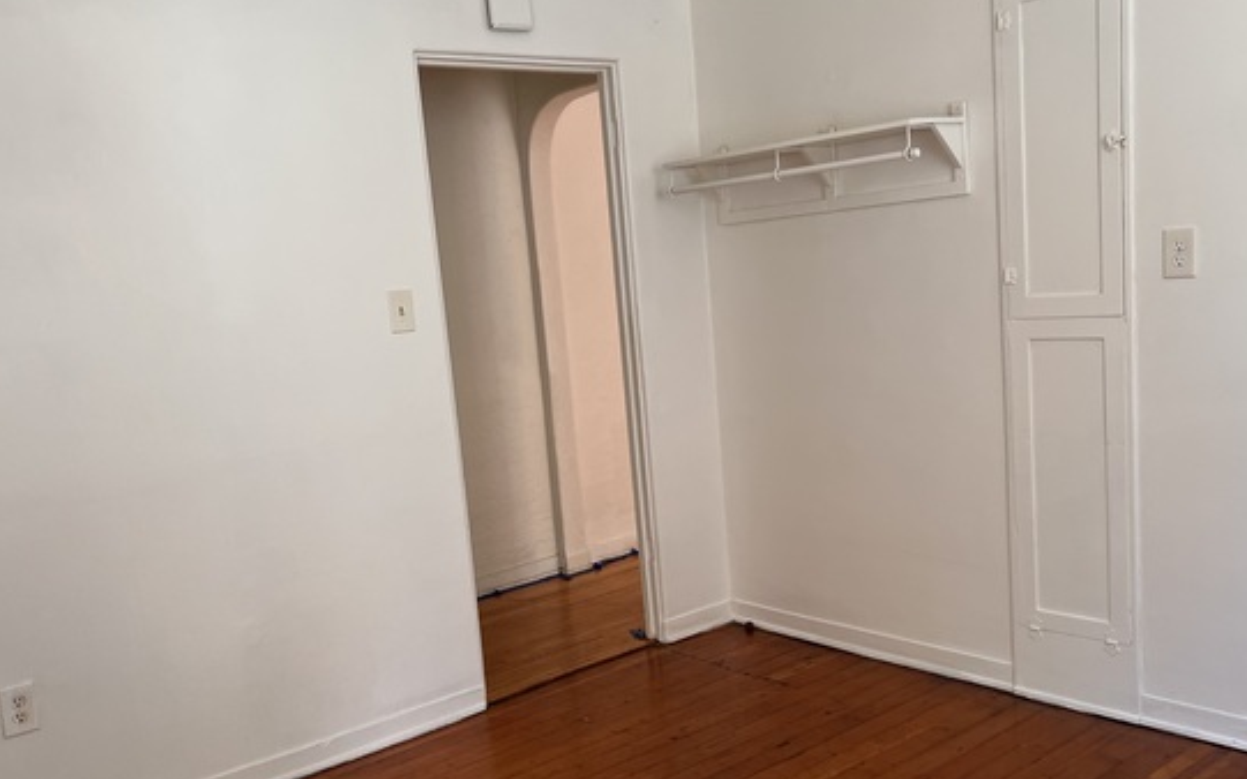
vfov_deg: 37.2
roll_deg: +5.4
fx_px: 1155
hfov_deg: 56.7
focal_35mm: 34
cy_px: 449
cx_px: 582
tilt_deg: -9.0
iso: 125
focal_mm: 5.7
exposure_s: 1/109
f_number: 1.5
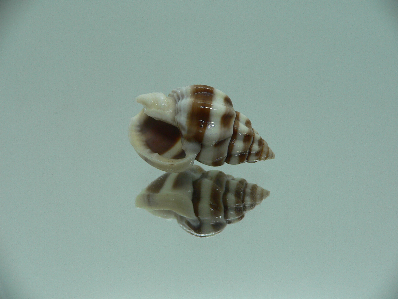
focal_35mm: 35
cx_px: 199
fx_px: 402
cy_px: 150
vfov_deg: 40.7
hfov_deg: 52.6
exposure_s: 1/60
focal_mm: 4.6
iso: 80
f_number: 2.8
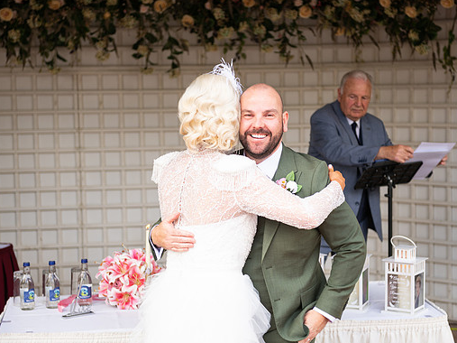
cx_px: 235
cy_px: 170
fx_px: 1016
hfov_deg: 25.3
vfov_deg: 19.1
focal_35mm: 77
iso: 100
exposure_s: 1/160
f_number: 3.5
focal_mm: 70
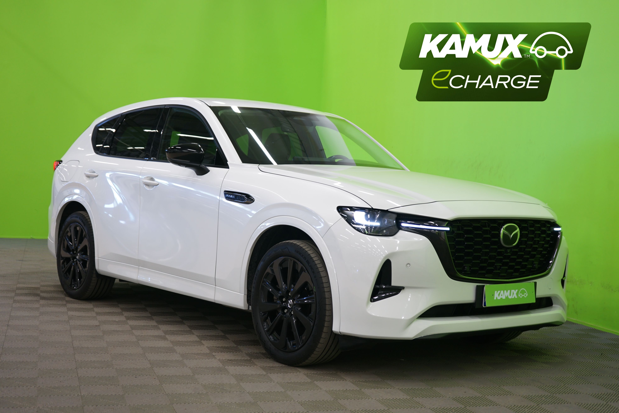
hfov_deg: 39.6
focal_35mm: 50
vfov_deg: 27.0
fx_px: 860
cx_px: 310
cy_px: 206
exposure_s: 1/10
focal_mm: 50
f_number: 4.5
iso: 400
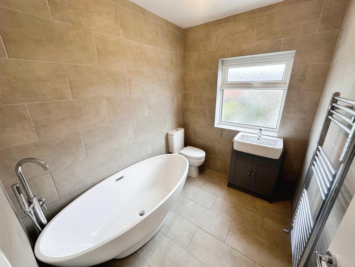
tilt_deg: -19.1
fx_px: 144
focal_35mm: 14
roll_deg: +1.4
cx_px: 178
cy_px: 134
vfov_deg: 85.7
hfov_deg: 102.1
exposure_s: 1/100
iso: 100
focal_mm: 2.22
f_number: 2.2
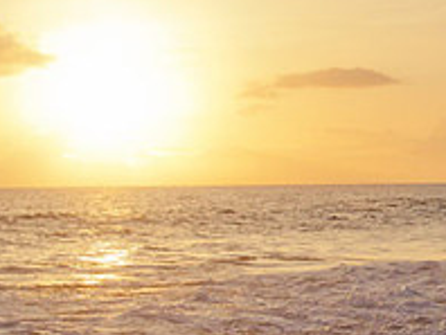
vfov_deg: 12.6
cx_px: 631
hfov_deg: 15.6
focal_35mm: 118
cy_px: 212
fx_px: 1522
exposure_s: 1/4000
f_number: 5
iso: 800
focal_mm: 28
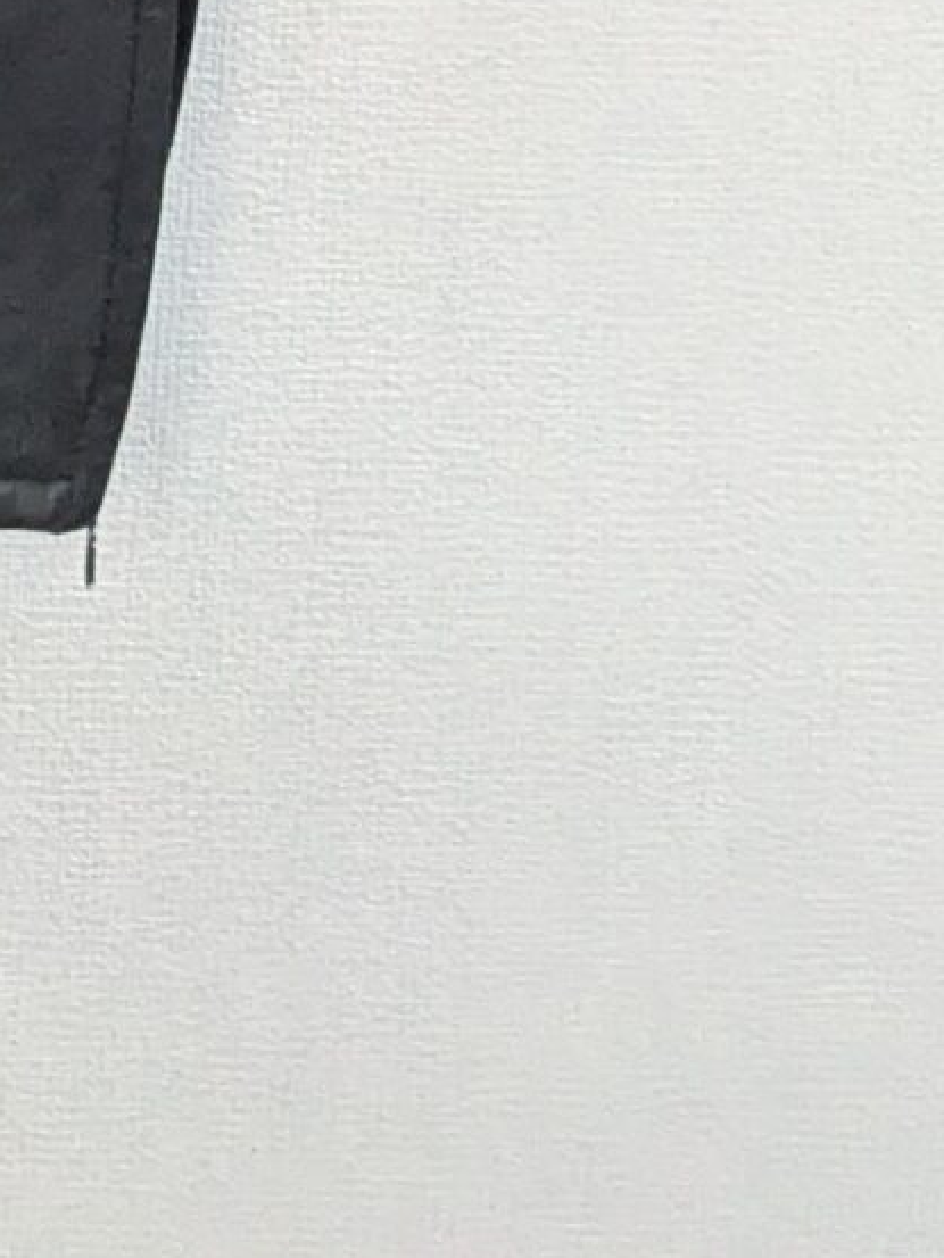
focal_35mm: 125
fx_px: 4543
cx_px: -730
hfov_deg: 11.1
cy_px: -1633
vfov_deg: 12.7
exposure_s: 1/99.9
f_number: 1.73
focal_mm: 4.38
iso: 1119
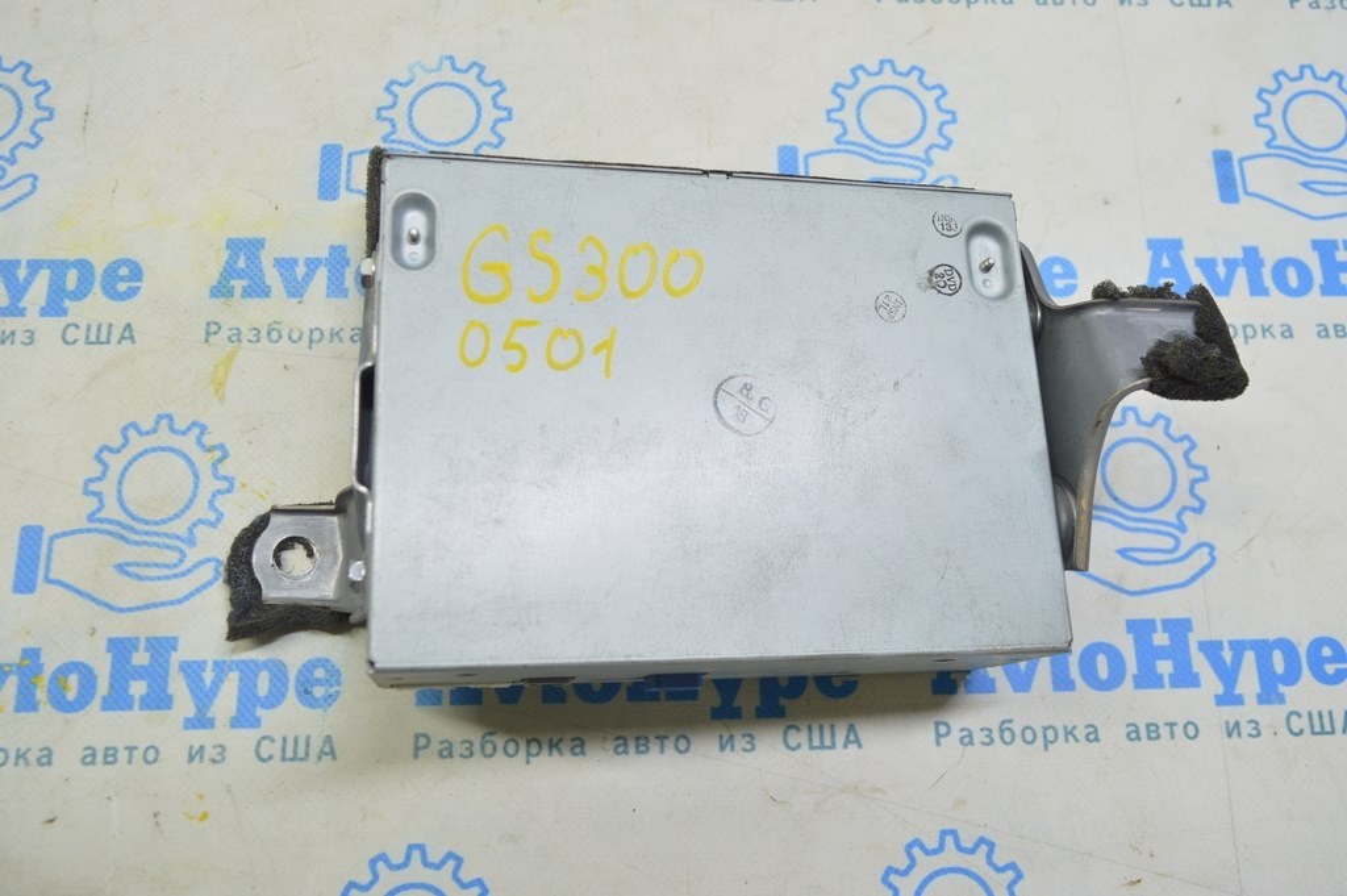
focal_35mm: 30
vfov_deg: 43.5
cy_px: 448
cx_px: 674
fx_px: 1122
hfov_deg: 62.0
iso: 400
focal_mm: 20
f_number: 5.6
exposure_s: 1/20
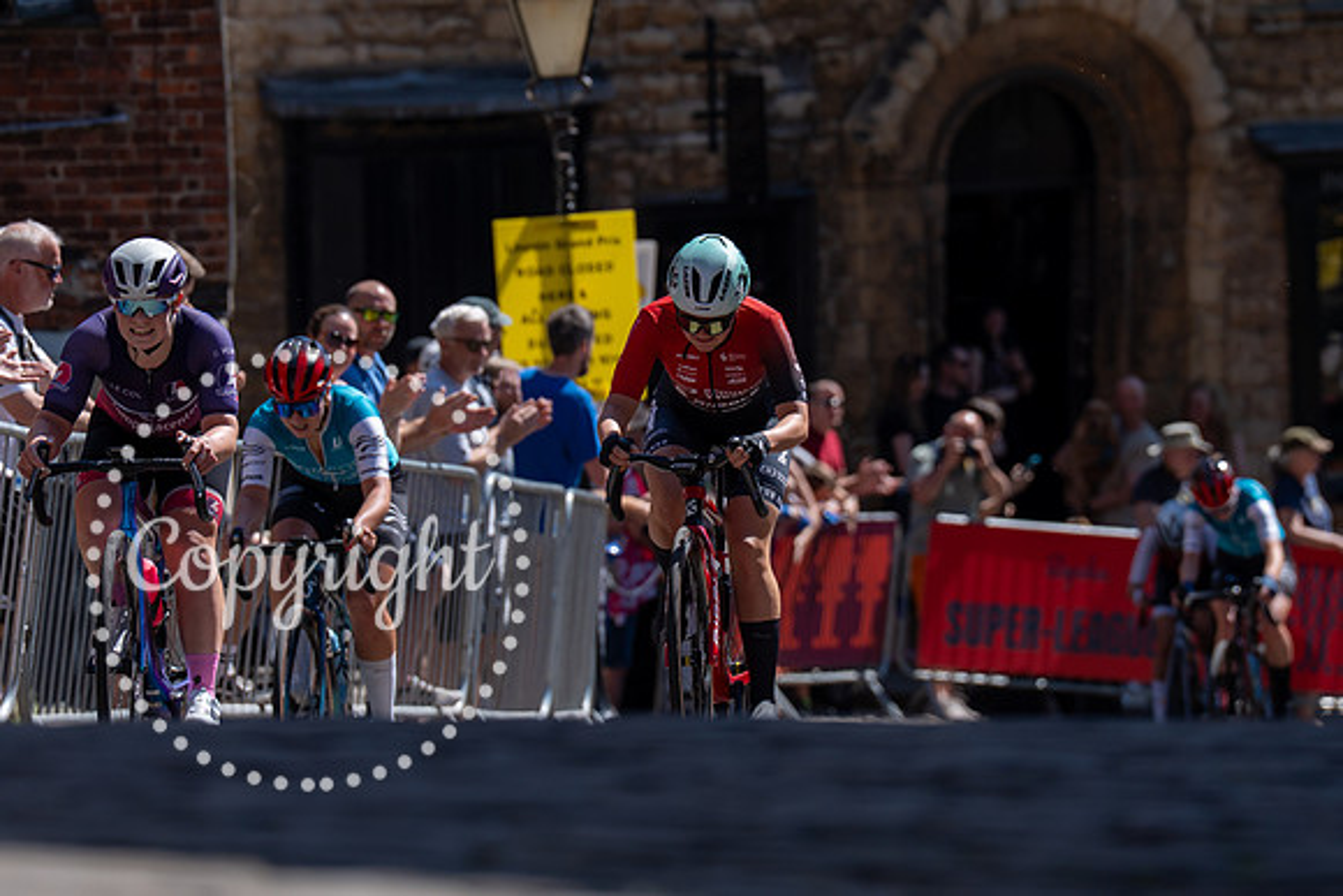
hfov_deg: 6.6
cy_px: 406
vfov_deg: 4.4
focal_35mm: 313
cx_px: 734
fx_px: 11697
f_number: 4
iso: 100
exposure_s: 1/1600
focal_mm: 200
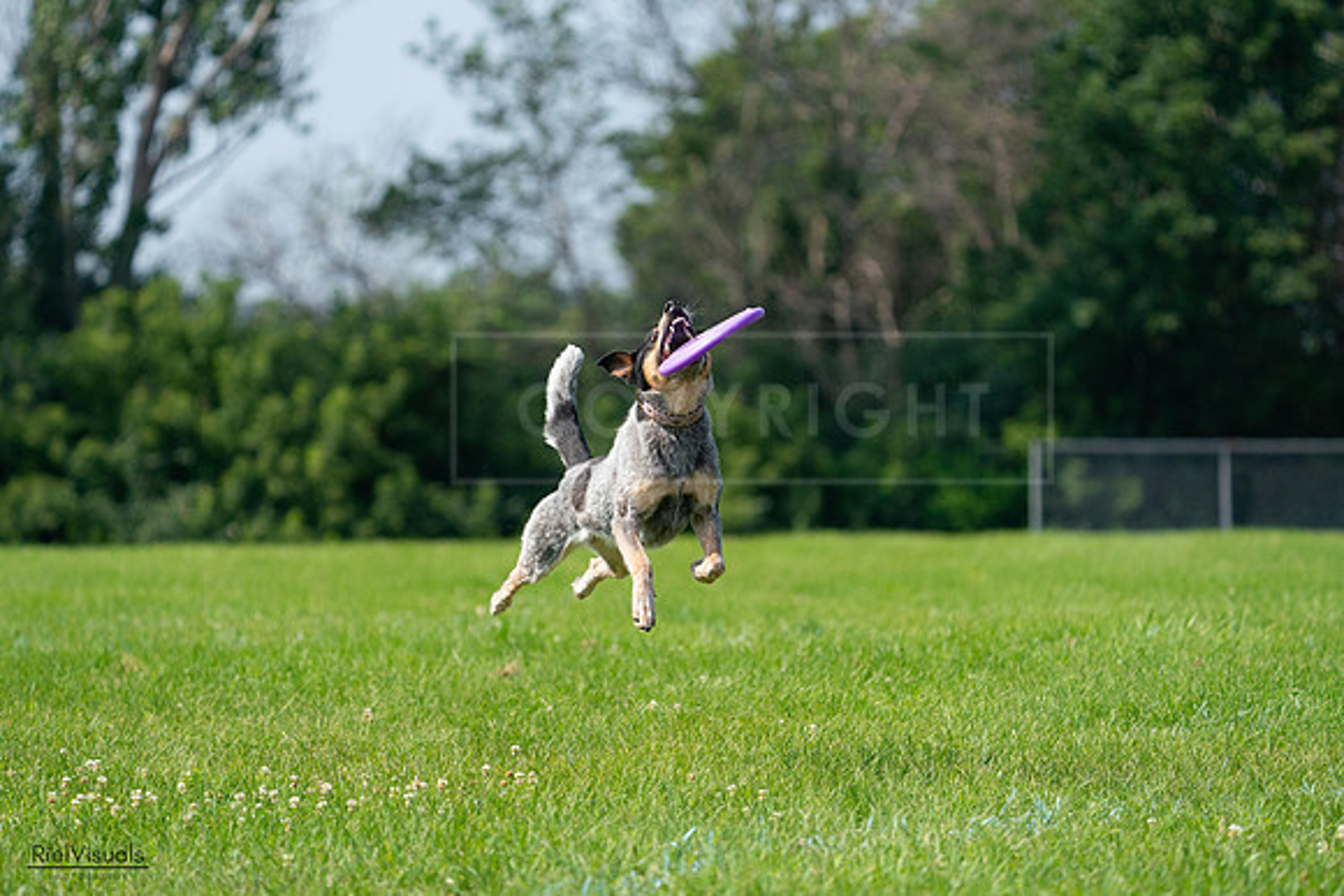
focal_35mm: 243
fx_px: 9074
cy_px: 448
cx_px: 672
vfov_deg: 5.7
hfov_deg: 8.5
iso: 1250
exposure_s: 1/4000
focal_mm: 243
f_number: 5.6
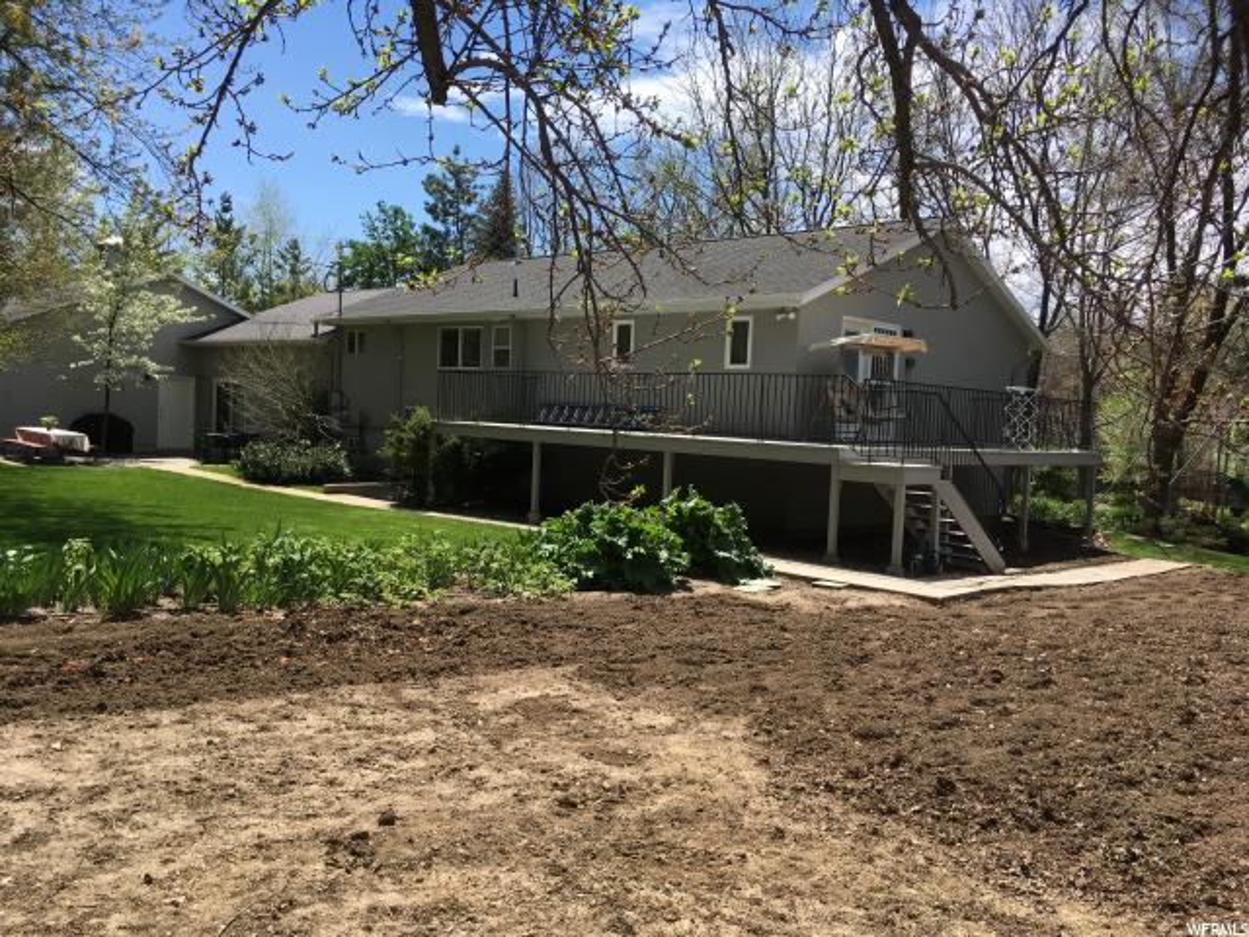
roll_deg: -3.2
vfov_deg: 48.2
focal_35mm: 29
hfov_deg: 61.7
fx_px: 1046
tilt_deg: -3.0
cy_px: 468
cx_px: 624
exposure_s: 1/1374
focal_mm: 4.15
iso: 25
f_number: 2.2
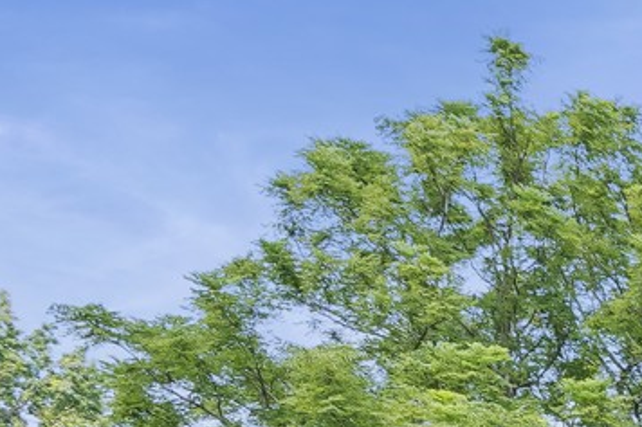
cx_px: 1430
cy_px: 836
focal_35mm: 82
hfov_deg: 16.0
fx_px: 1462
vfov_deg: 14.1
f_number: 8
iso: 250
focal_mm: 12
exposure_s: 1/200
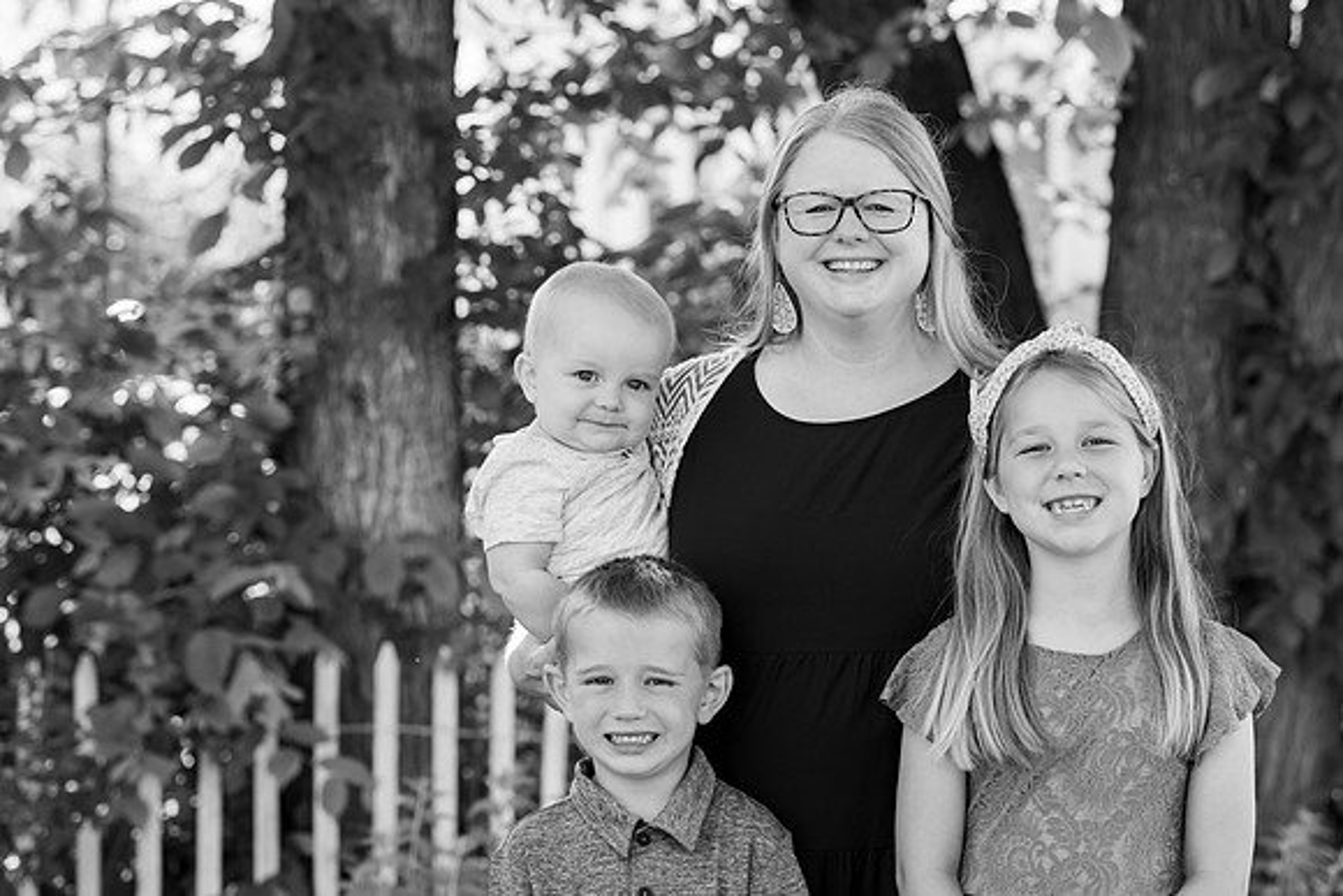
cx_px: 672
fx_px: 4179
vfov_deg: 12.2
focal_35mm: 112
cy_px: 448
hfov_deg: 18.3
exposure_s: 1/320
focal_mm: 112
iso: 800
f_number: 4.5
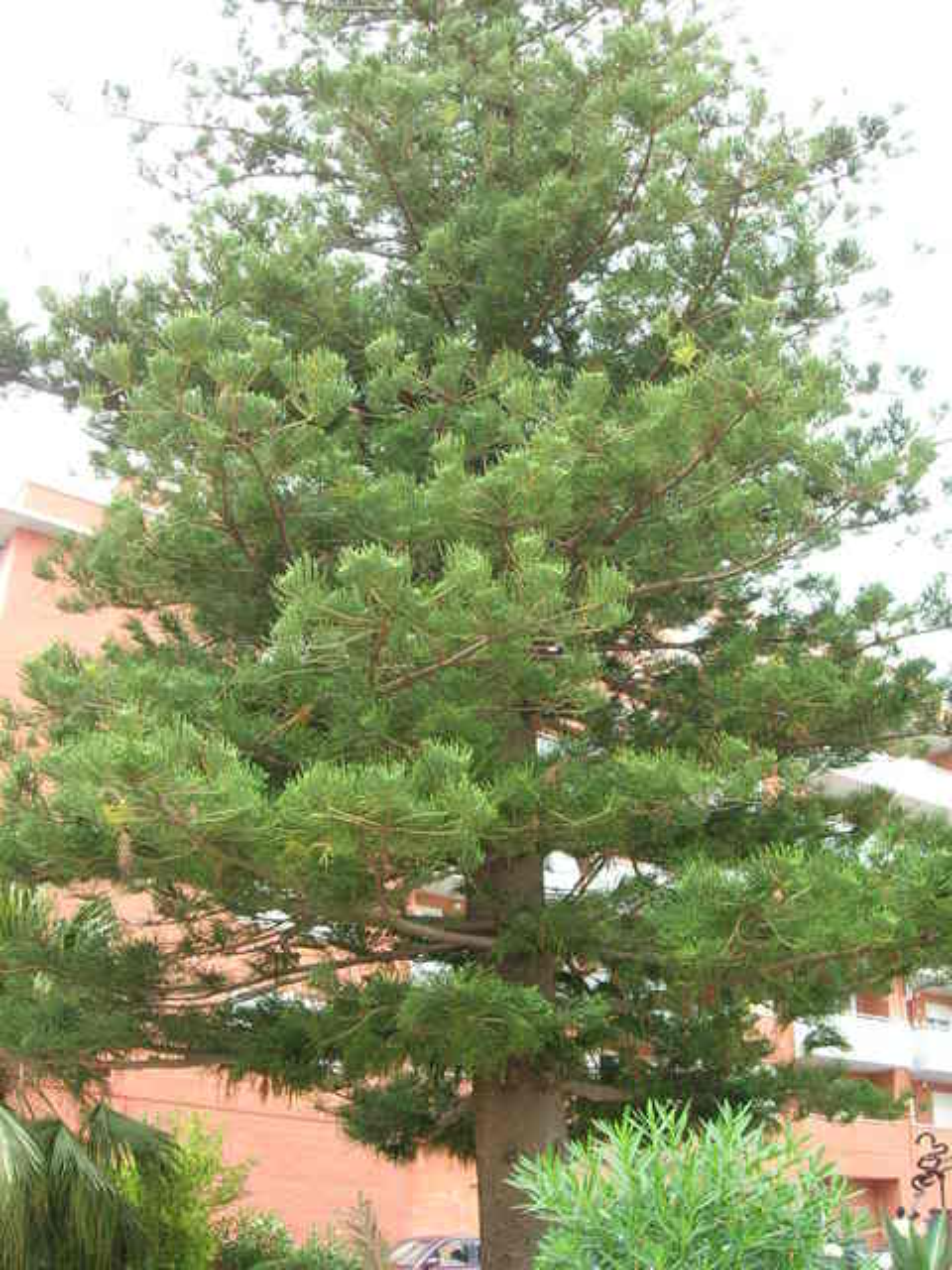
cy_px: 635
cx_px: 476
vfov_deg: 49.0
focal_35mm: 38
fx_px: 1393
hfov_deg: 37.7
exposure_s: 1/63.8
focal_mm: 7.8
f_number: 4.8
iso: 64
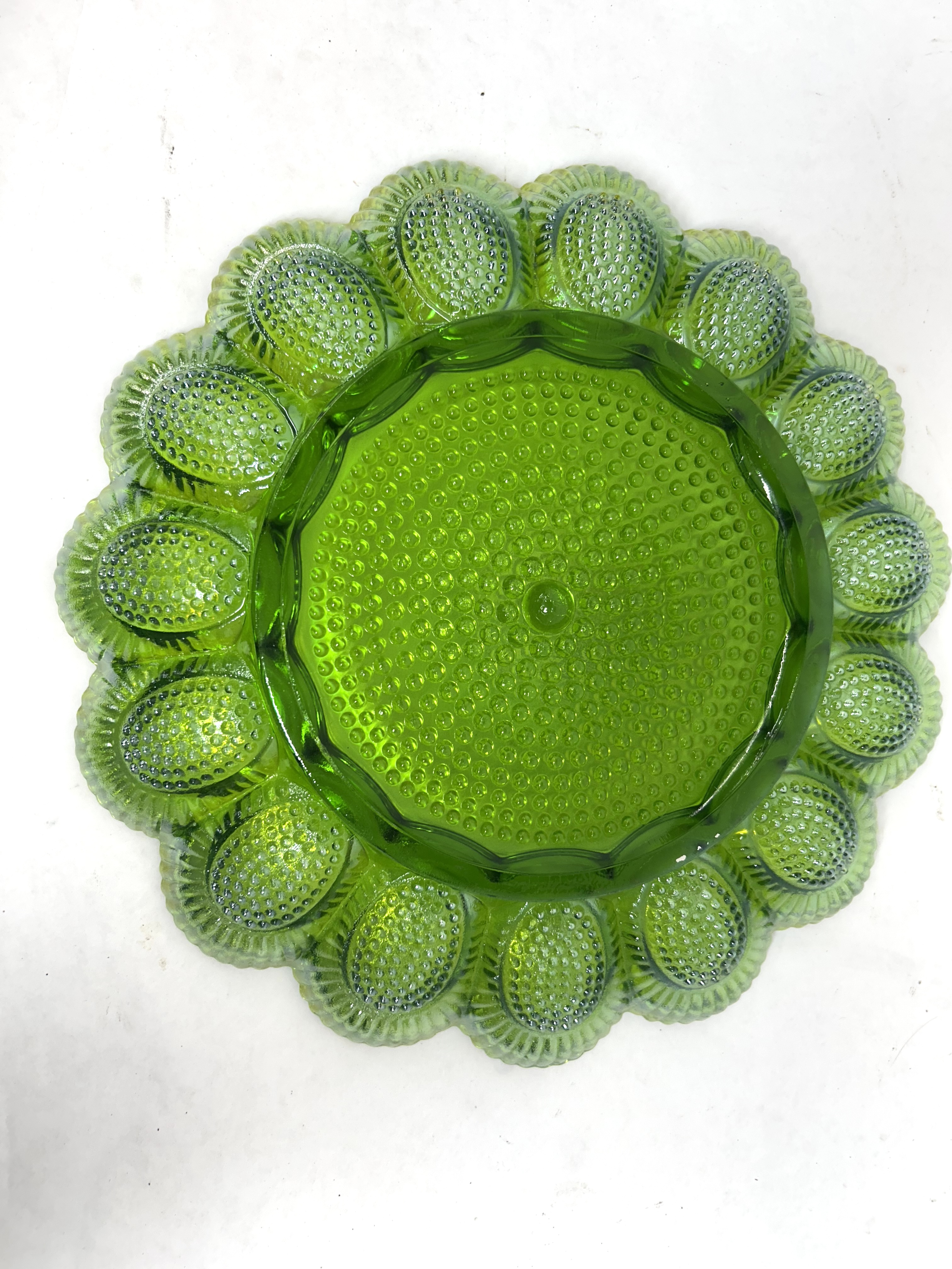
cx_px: 476
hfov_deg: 53.1
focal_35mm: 26
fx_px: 953
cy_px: 634
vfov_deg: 67.3
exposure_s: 1/203
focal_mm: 5.7
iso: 40
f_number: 1.5
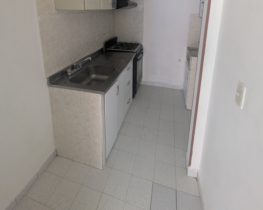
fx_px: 148
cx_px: 128
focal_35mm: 19
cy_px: 41
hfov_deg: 83.3
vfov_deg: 64.4
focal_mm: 1.83
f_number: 2.2
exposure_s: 1/60
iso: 235
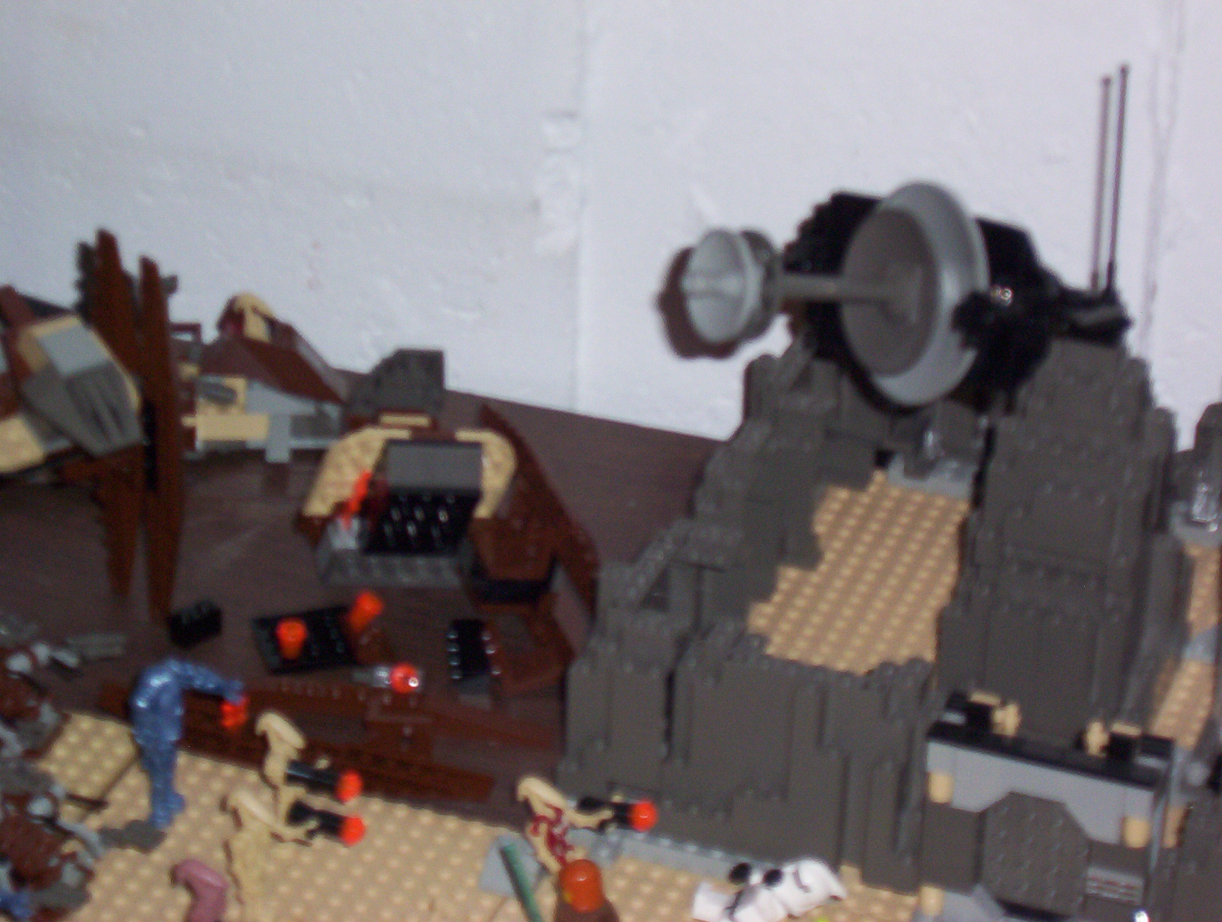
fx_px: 3822
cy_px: 461
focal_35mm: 108
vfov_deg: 13.8
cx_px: 611
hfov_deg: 18.2
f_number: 4.72
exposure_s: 1/90
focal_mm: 16.61
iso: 140
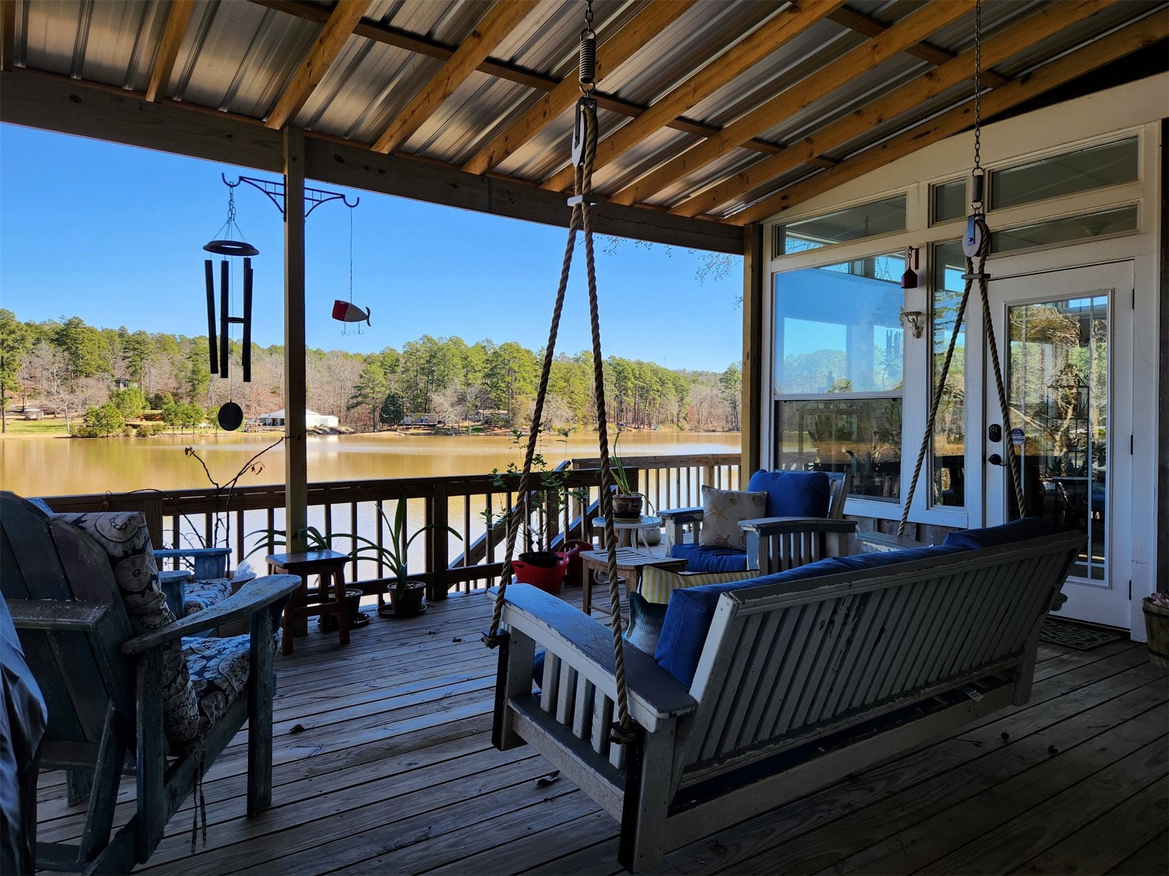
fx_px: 777
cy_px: 438
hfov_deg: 73.9
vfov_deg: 58.9
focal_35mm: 23
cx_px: 584
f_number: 1.8
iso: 20
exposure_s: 1/357
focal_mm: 5.4
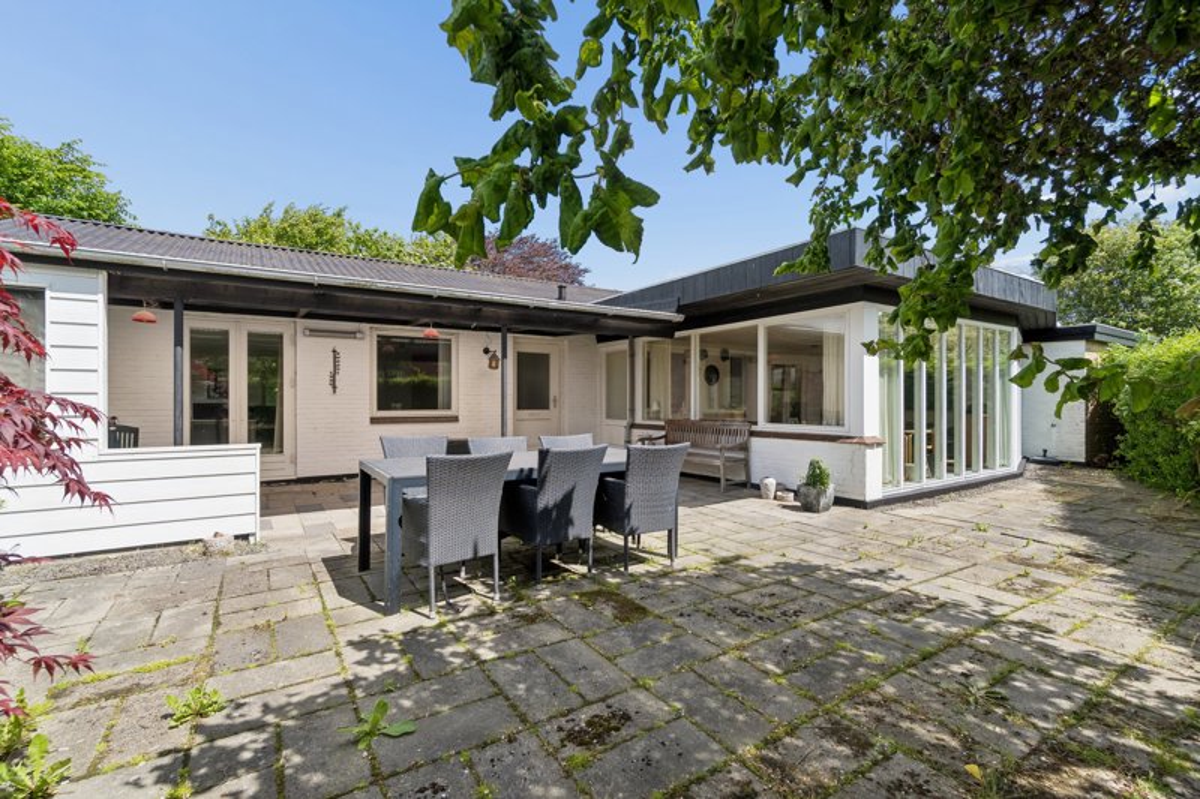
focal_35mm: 15
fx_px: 500
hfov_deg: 100.4
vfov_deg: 77.3
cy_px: 400
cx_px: 600
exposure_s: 1/500
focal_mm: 10
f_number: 8
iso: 200
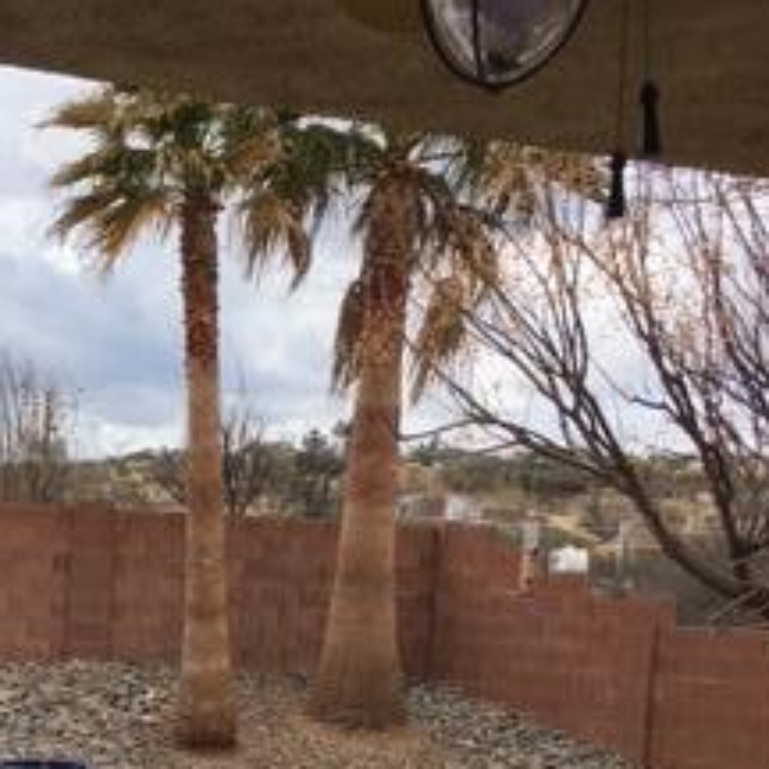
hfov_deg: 21.6
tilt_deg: -4.8
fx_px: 1910
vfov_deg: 22.1
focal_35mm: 76
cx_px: -64
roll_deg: -2.4
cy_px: 730
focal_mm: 4.15
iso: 25
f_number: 2.2
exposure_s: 1/1479
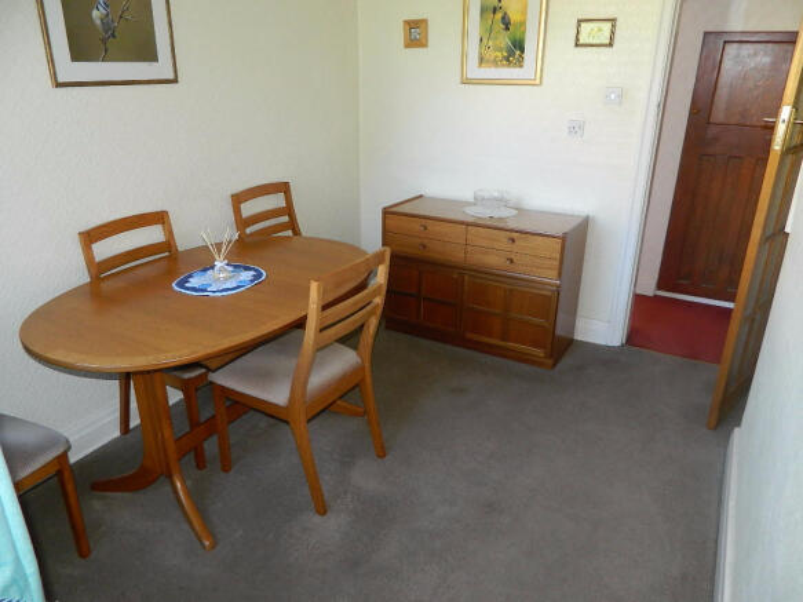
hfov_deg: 69.4
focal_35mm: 25
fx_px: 580
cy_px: 301
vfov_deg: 54.9
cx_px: 402
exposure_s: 1/30
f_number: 3.1
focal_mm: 4.5
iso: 200
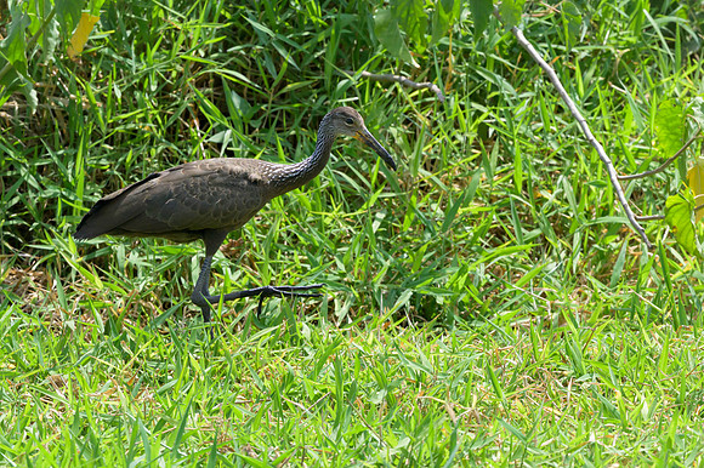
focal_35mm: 885
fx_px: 17294
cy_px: 156
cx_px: 457
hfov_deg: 2.3
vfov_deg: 1.6
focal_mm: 400
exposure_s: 1/2500
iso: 400
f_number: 5.6
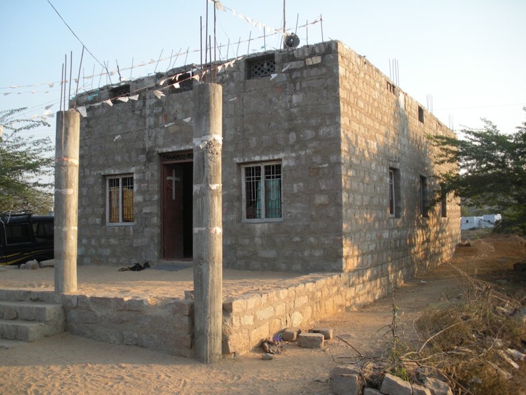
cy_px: 198
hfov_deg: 51.4
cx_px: 263
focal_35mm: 36
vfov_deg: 39.7
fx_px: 547
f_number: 3.5
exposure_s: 1/133
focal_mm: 6.3
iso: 64
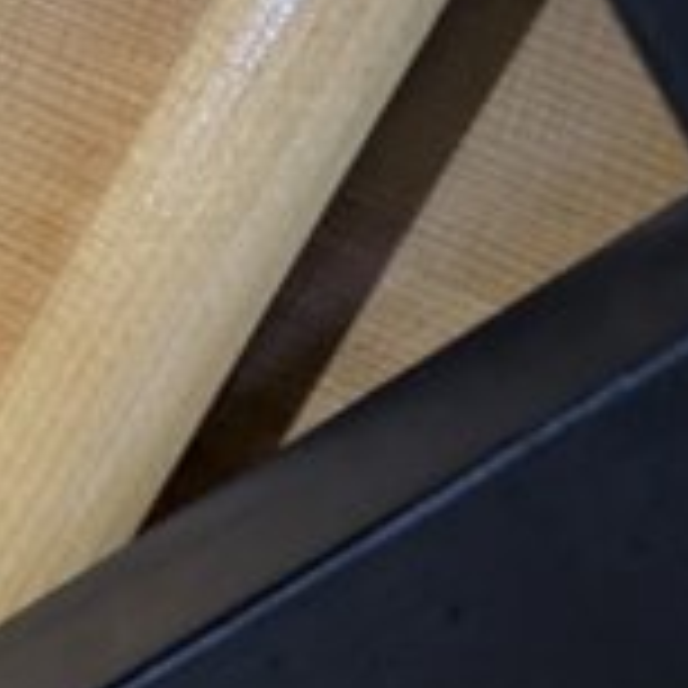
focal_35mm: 139
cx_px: -587
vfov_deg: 12.5
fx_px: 3126
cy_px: 463
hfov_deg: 11.6
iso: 149
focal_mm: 5.43
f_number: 1.89
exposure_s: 1/25
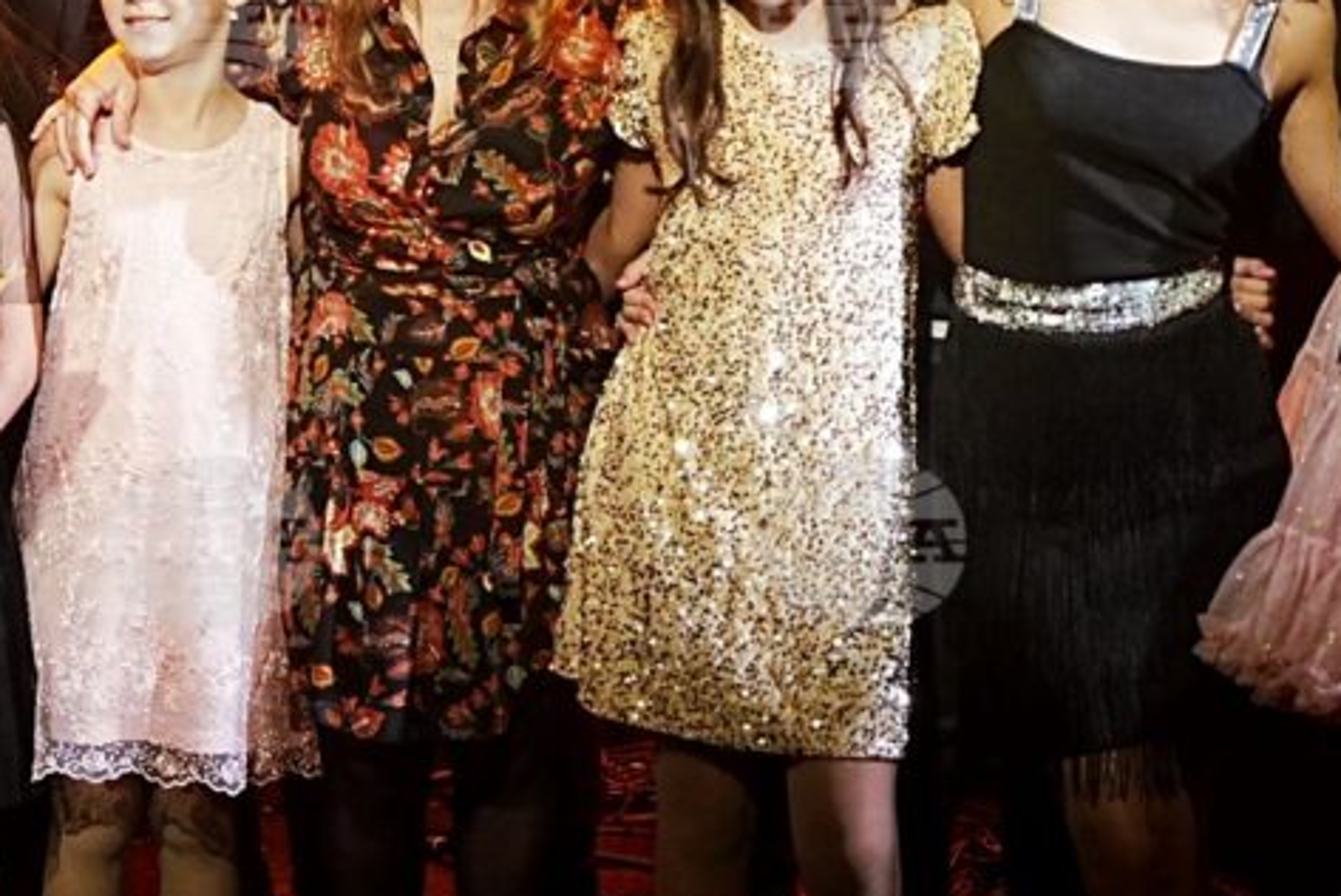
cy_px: 3
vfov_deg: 14.8
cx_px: 215
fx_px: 3392
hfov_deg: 22.0
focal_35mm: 91
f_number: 2.8
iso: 2000
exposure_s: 1/125
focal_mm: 28
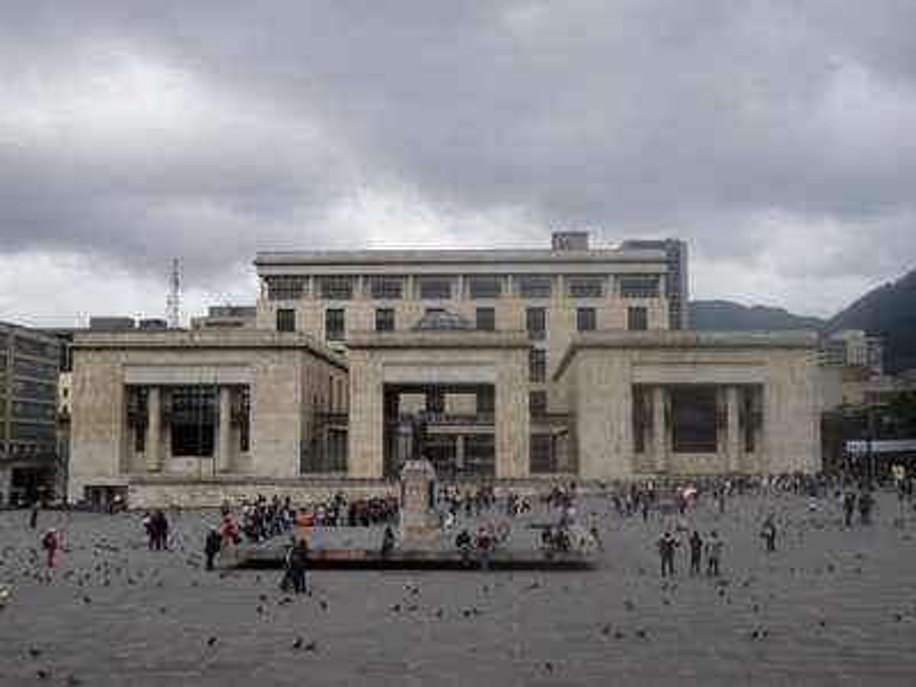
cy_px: 344
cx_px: 458
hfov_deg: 44.8
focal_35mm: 42
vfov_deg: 34.3
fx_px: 1111
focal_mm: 7.57
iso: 50
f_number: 6.3
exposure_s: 1/200
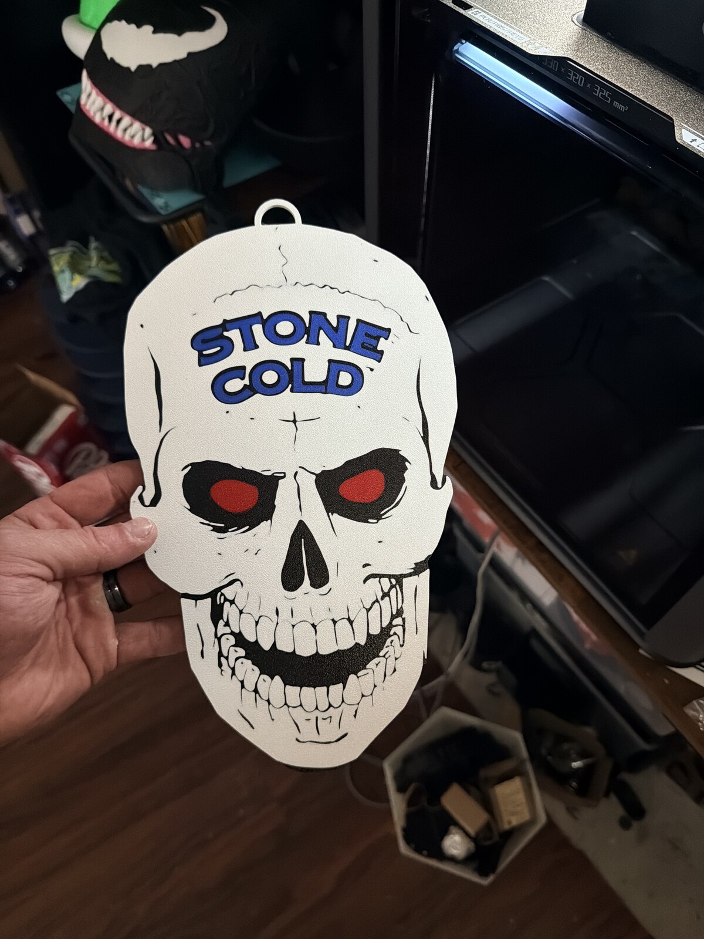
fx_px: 651
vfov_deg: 71.6
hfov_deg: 56.8
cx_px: 352
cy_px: 470
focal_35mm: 24
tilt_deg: -57.3
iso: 800
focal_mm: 6.76
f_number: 1.78
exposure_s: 1/43
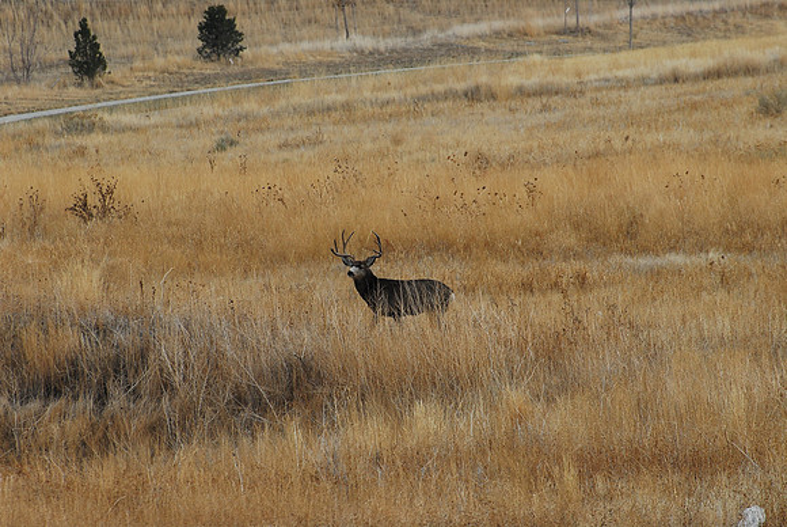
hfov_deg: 4.6
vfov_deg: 3.1
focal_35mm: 450
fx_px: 9847
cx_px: 394
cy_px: 264
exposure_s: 1/500
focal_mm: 300
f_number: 8
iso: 400
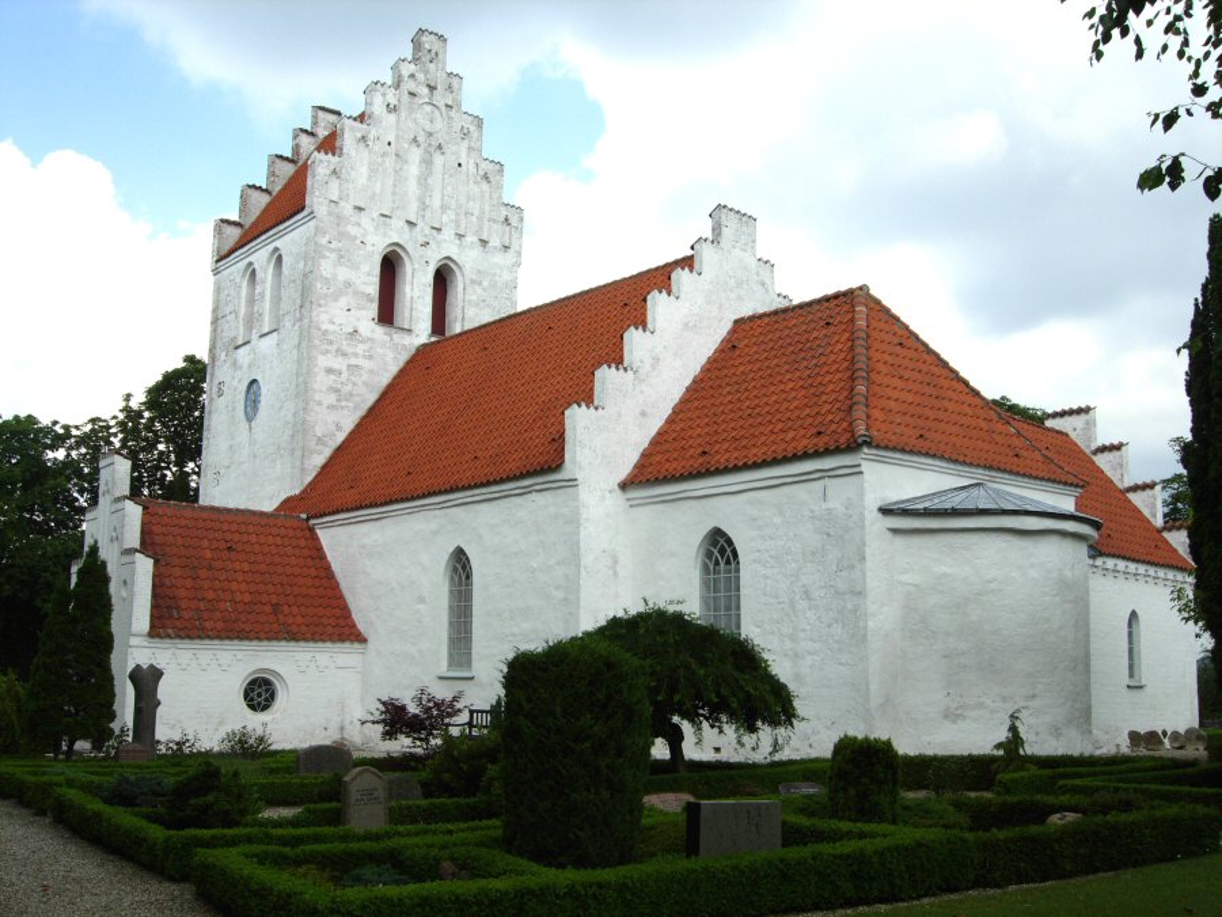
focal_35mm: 36
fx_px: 1271
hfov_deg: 51.4
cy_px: 458
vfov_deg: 39.7
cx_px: 611
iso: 50
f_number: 6.1
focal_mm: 7.5
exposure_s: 1/279
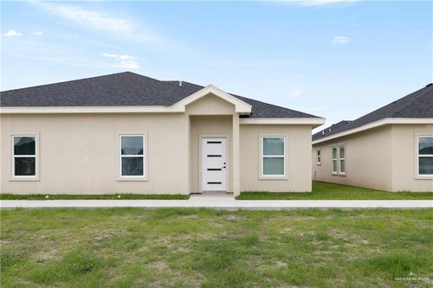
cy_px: 144
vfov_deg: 53.1
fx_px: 289
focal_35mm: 24
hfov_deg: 73.8
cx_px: 216
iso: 400
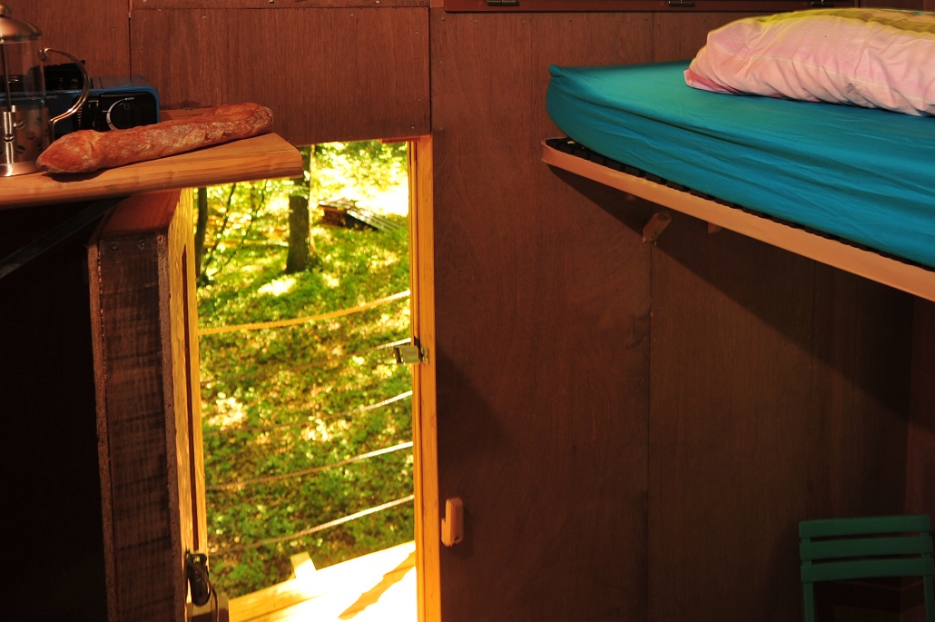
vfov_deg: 36.7
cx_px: 641
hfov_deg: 55.8
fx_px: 856
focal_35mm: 33
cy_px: 34
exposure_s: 1/30
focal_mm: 17
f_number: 4
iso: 200
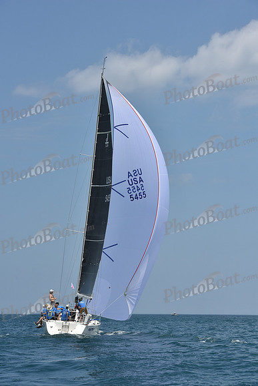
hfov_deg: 13.0
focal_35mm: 105
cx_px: 129
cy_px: 193
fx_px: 1128
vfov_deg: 19.5
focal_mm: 105
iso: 250
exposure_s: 1/1250
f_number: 10
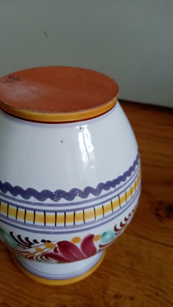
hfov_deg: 40.0
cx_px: 67
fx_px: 236
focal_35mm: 29
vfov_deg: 66.1
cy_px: 155
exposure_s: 1/33.3
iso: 210
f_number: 1.8
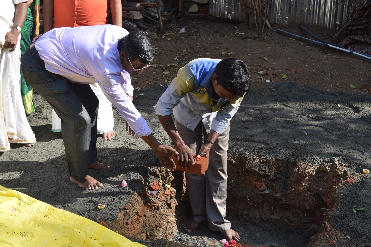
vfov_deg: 26.5
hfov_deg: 38.9
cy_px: 124
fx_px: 526
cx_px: 186
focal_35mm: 51
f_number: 8
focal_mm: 34
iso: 220
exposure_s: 1/250
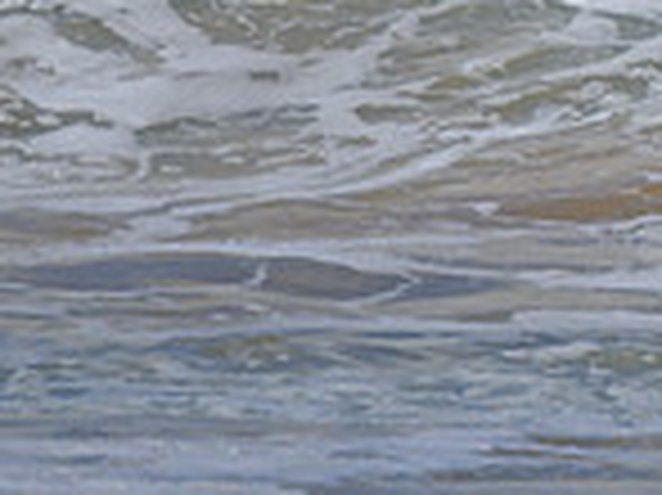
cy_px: -393
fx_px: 79912
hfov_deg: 0.5
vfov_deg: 0.4
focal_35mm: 4182
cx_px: 1469
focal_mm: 800
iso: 280
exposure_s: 1/2000
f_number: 6.3
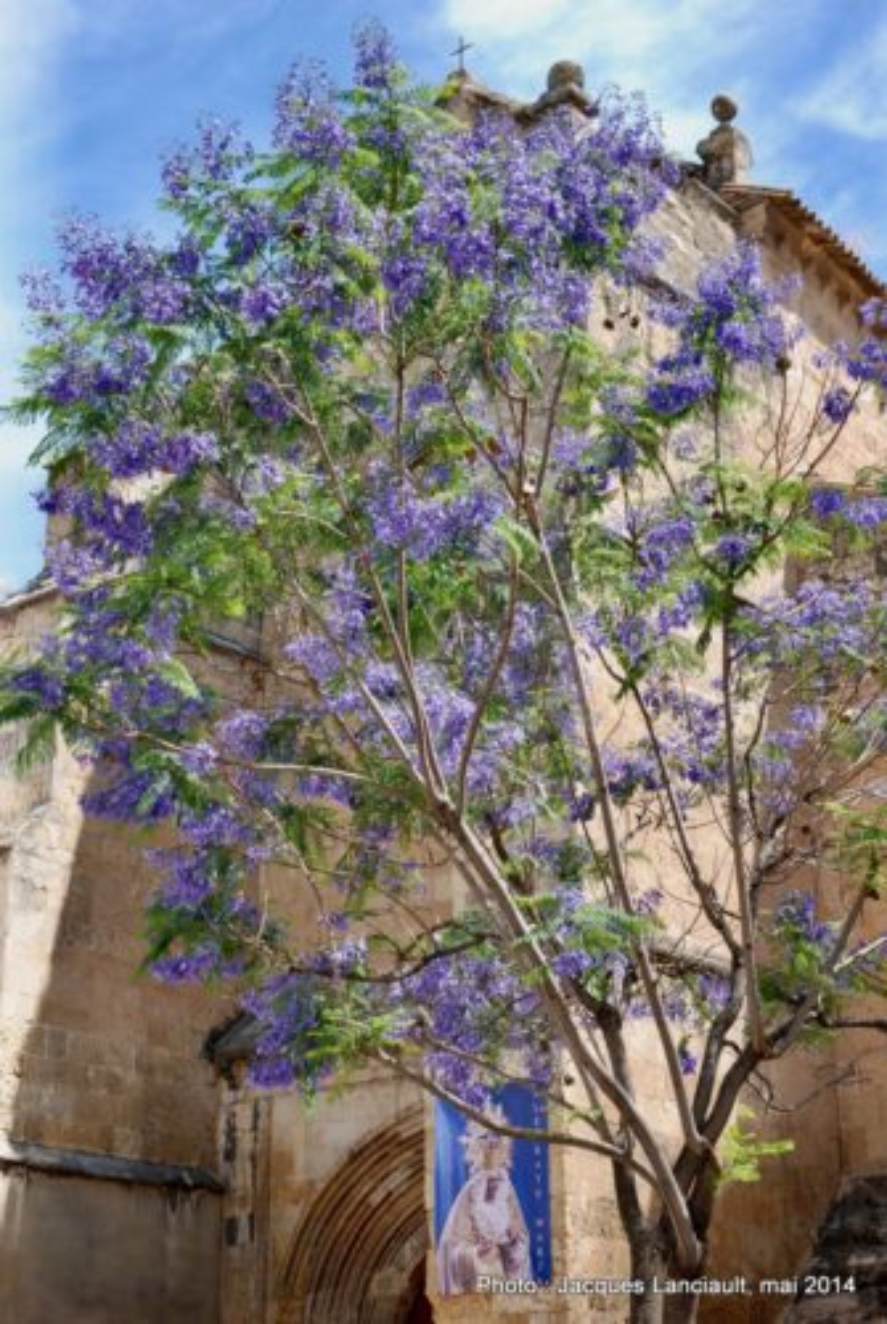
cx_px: 444
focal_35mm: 66
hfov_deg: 20.7
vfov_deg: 30.5
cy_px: 662
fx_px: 2431
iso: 100
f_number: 6.3
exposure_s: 1/160
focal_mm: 44
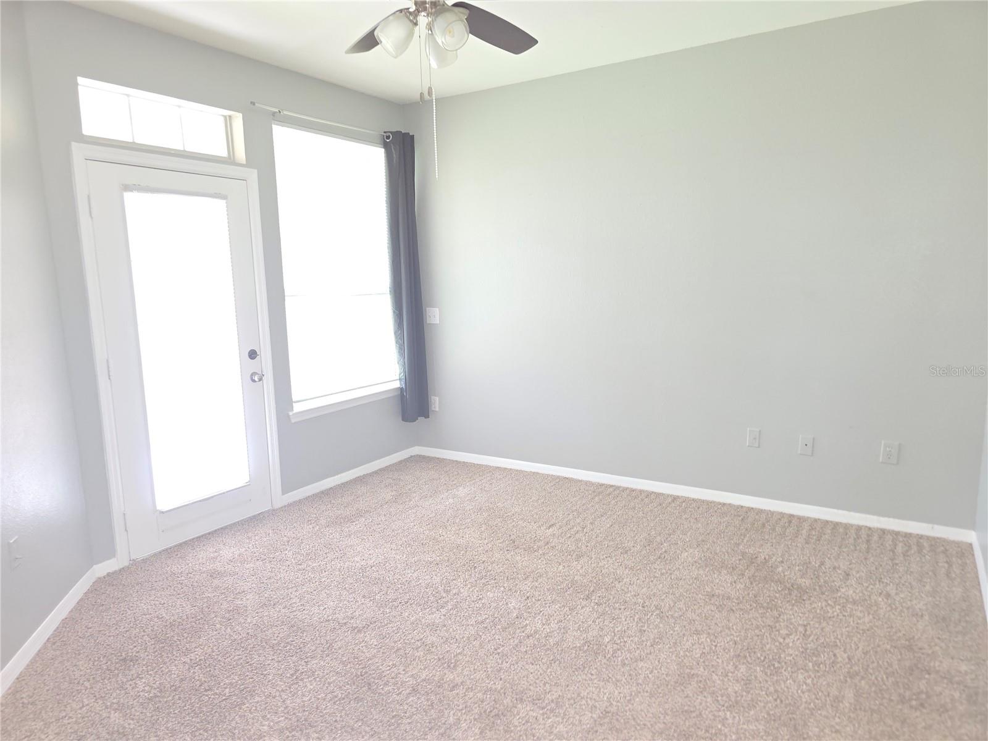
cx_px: 494
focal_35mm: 23
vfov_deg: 58.9
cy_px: 370
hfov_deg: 73.9
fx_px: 656
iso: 200
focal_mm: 6.3
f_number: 1.7
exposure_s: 1/12
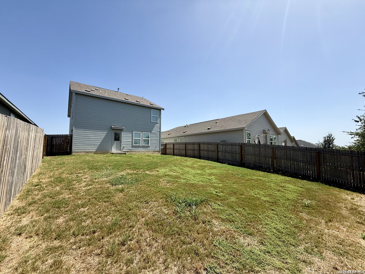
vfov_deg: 85.7
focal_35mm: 14
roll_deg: -0.2
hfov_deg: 102.1
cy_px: 137
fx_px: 148
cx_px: 182
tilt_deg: +4.2
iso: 50
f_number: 2.2
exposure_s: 1/2237
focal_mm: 2.22
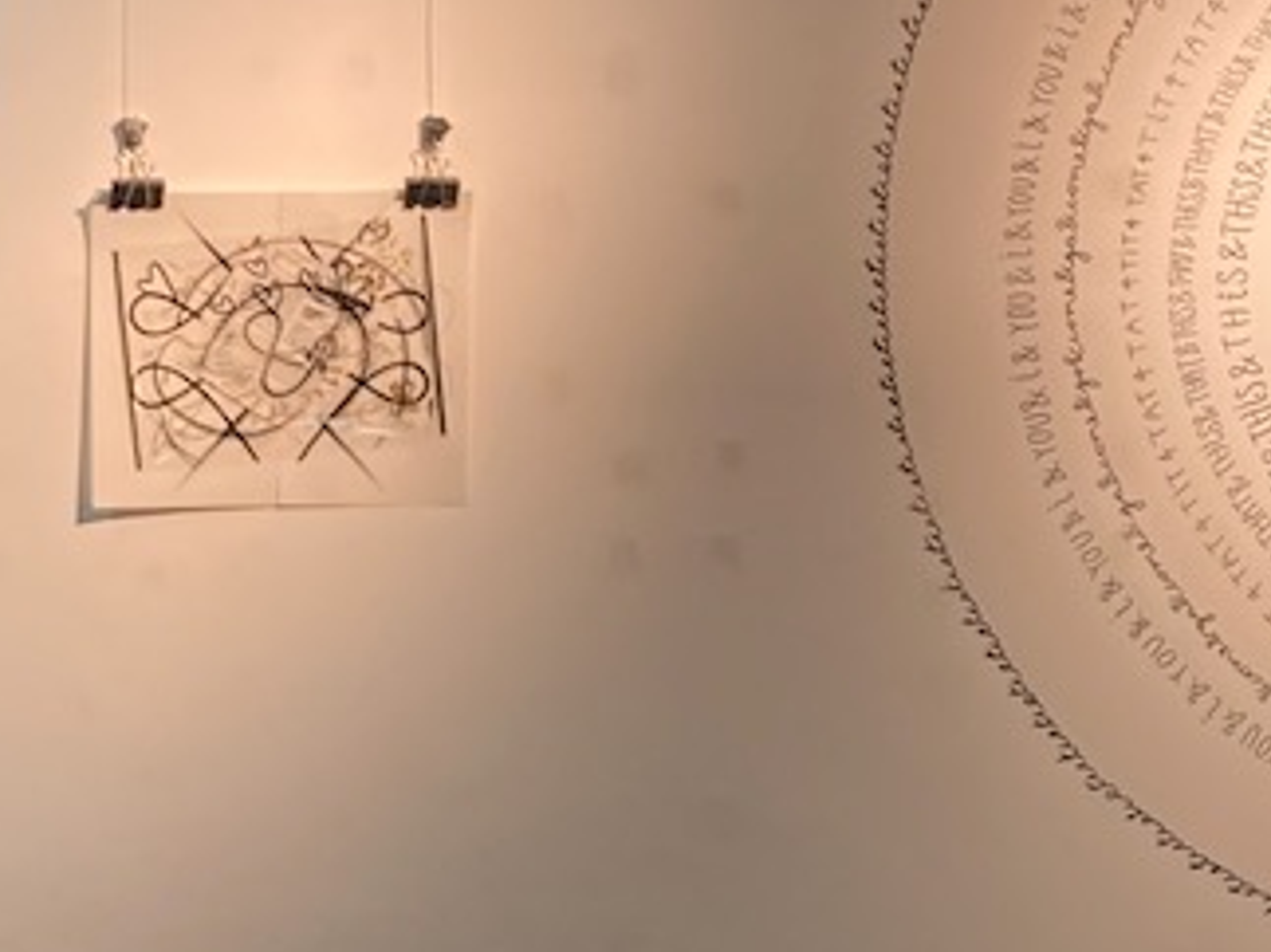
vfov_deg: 13.3
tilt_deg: -2.4
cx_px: -220
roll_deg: +0.8
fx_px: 4074
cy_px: 681
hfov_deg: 17.0
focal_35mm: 111
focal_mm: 3.99
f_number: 1.8
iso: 50
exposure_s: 1/50
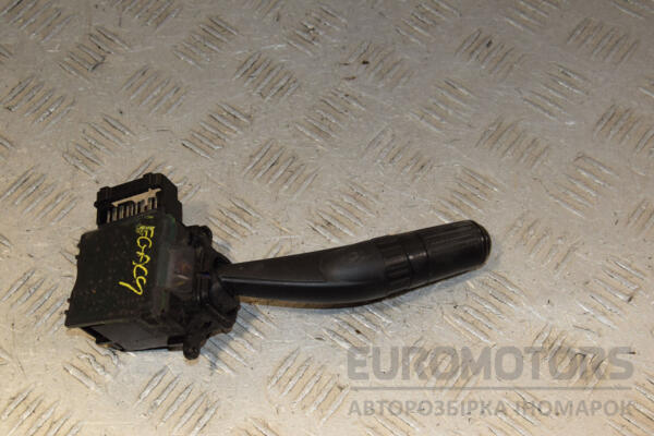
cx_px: 327
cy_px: 218
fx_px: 1144
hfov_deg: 31.9
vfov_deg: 21.6
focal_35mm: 63
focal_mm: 42
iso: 800
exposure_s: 1/200
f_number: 8
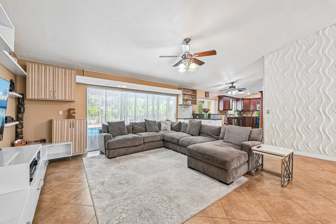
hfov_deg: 104.3
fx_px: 131
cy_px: 112
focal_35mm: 14
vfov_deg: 81.2
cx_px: 168
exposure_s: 1/13
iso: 110
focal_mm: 14
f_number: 7.1
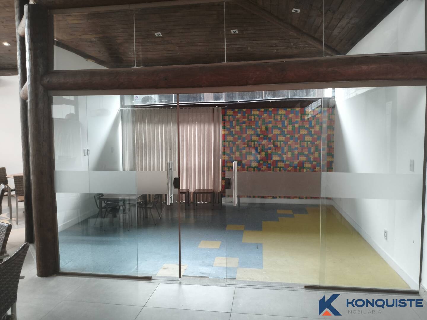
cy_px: 160
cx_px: 214
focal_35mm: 26
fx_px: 321
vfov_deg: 53.1
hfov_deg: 67.3
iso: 1600
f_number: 1.5
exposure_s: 1/120
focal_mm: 4.94
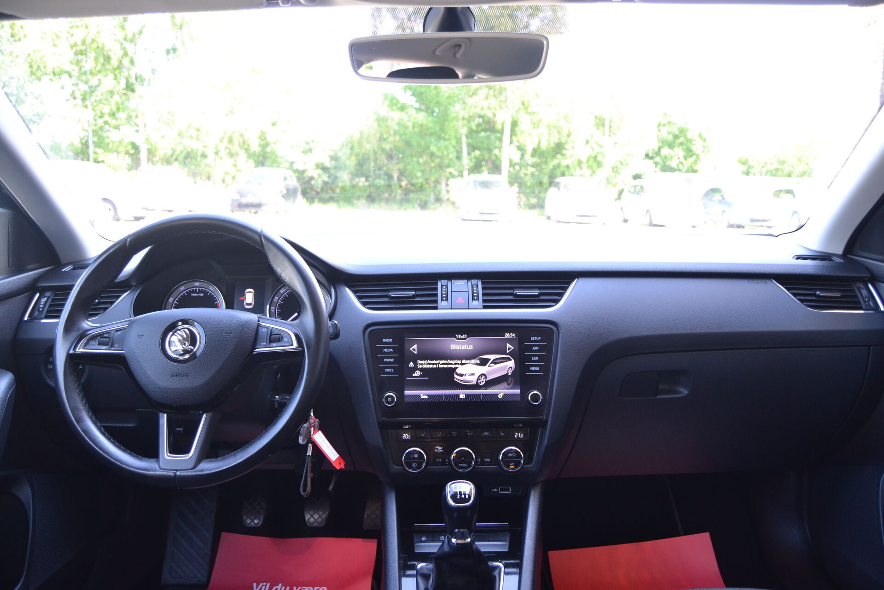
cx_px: 442
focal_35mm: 27
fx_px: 663
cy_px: 295
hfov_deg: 67.4
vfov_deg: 47.9
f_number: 4.5
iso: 400
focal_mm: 18
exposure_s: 1/80
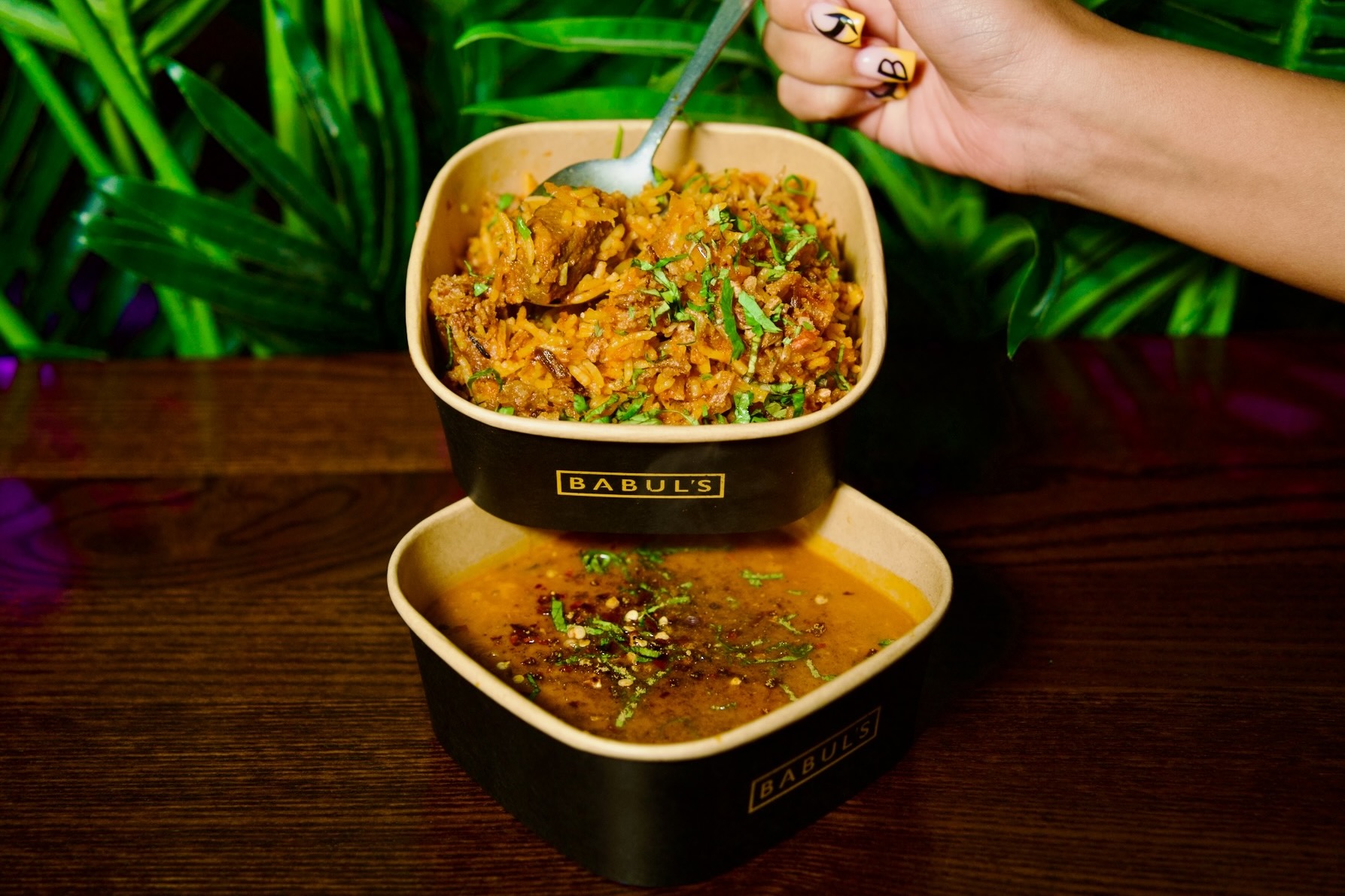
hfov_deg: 41.1
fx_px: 1793
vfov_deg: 28.1
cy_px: 448
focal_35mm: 48
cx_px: 672
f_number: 4
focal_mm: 48
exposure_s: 1/250
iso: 2000
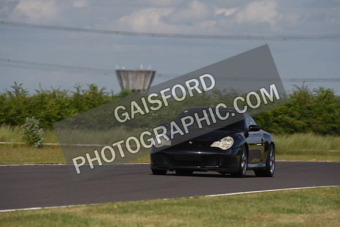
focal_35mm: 400
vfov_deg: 3.4
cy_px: 114
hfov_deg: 5.2
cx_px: 170
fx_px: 3778
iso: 250
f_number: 8
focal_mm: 400
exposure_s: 1/320
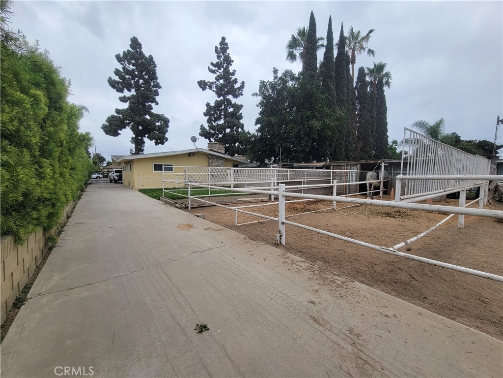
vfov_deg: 89.9
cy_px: 189
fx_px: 189
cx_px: 252
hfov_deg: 106.2
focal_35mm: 13
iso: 50
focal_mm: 2.2
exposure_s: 1/997
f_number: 2.2
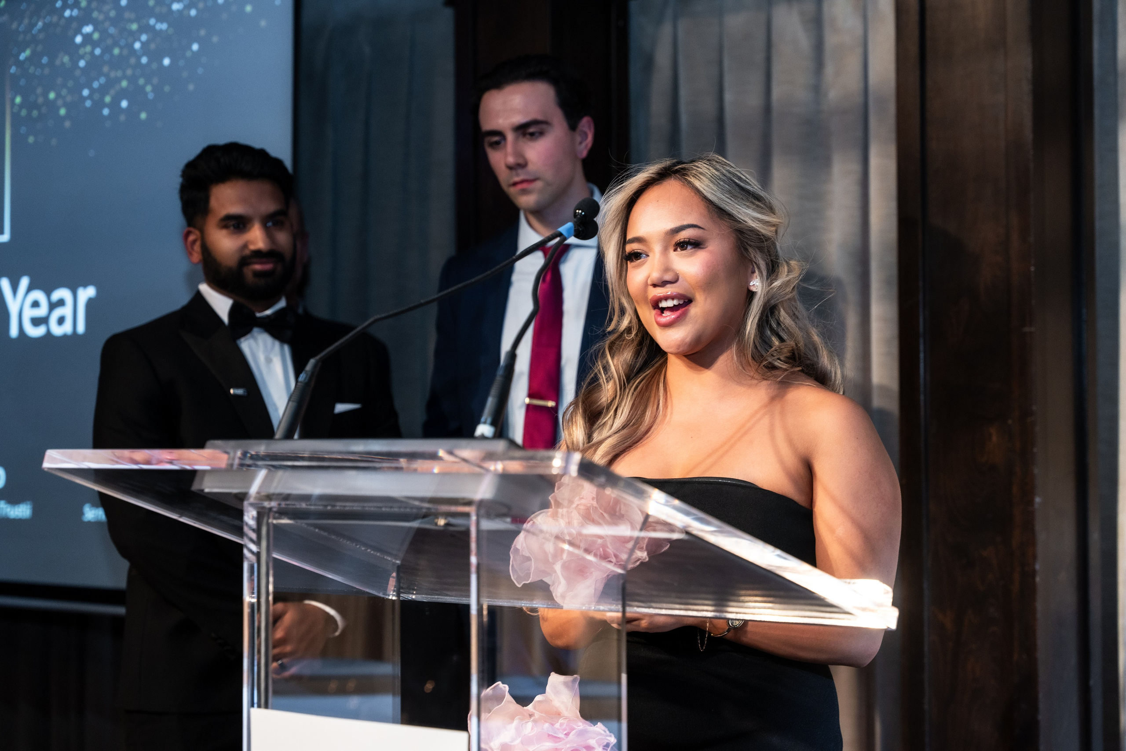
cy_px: 376
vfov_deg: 21.1
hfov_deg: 31.2
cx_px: 563
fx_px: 2017
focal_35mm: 64
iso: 800
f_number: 4
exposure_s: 1/160
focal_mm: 64.5
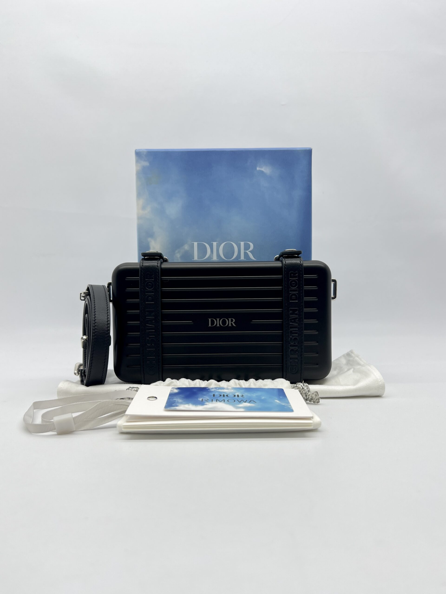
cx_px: 223
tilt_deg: -2.1
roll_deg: +0.2
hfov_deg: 53.1
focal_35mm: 26
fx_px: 447
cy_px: 297
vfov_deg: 67.3
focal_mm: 5.7
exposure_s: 1/129
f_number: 1.5
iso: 32
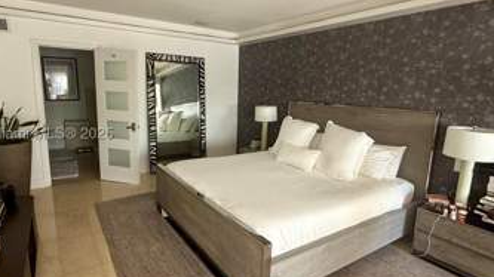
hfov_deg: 81.2
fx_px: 288
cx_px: 245
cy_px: 136
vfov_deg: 51.4
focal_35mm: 22
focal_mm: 2.22
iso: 160
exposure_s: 1/99
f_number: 2.2
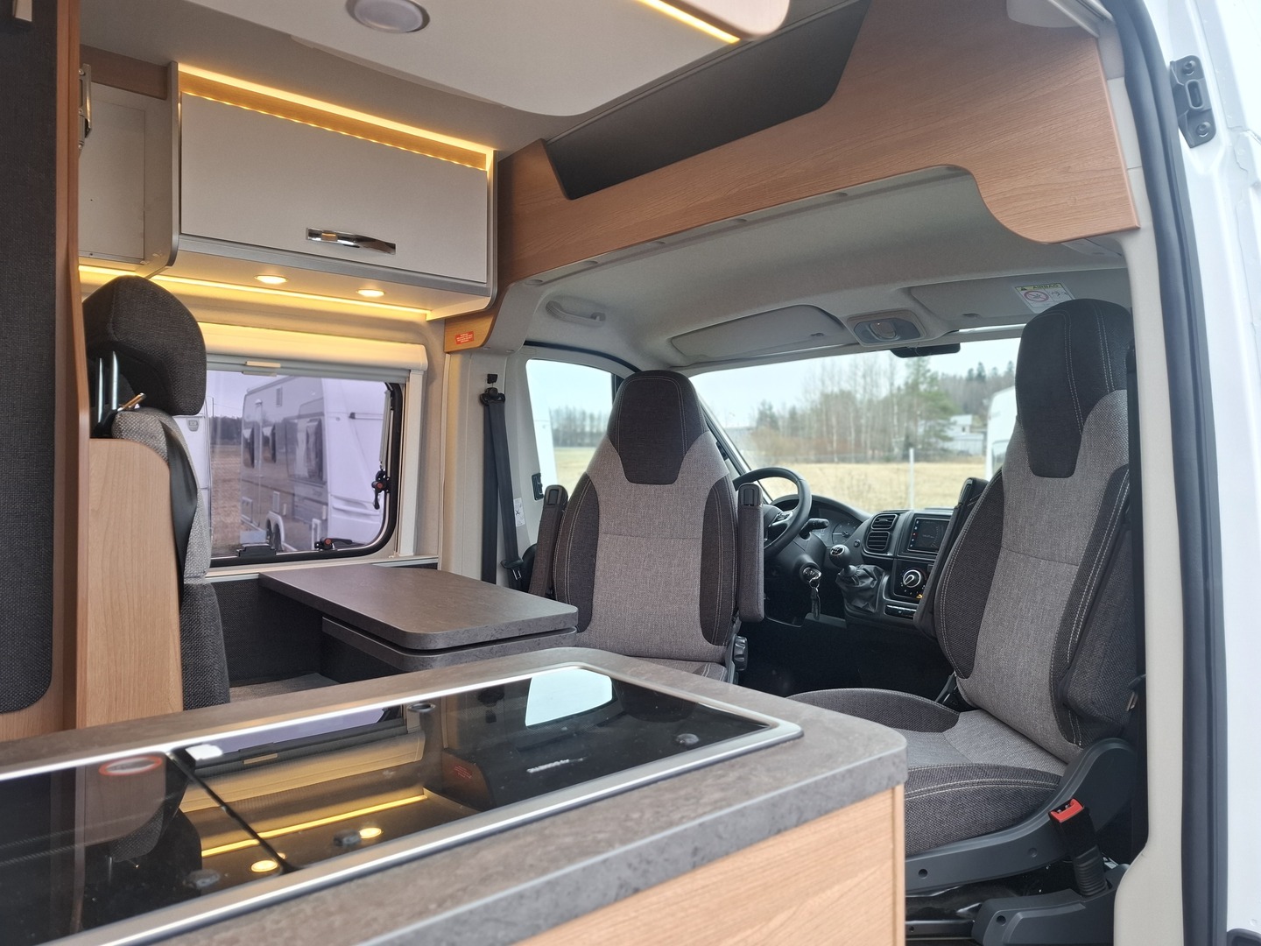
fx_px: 838
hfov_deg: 73.9
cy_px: 473
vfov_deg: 58.9
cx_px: 630
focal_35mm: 23
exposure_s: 1/100
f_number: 1.8
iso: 80
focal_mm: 5.54
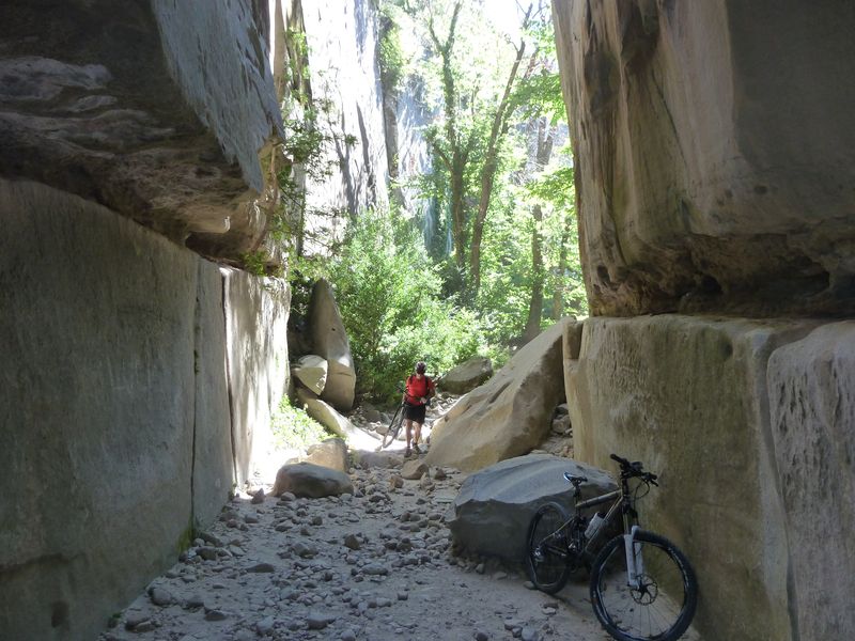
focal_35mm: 25
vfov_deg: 54.9
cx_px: 428
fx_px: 617
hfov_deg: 69.4
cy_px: 320
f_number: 3.3
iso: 125
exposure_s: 1/30
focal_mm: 4.1
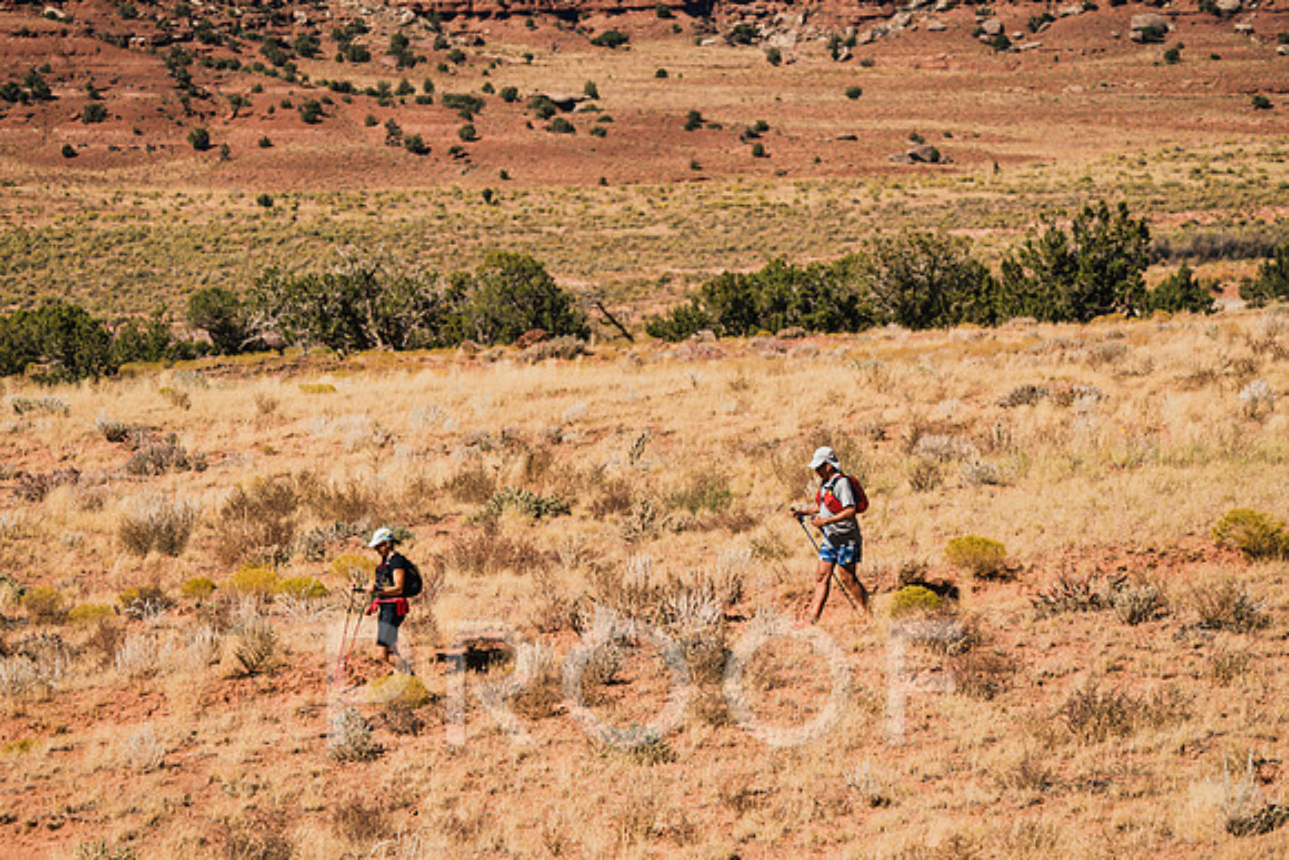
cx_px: 644
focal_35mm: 200
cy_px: 430
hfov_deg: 10.3
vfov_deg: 6.9
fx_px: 7162
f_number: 6.3
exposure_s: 1/1600
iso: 160
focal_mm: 200
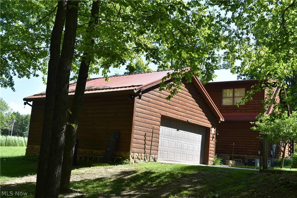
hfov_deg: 47.9
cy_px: 99
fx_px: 334
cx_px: 148
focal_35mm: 40
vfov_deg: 33.0
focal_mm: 27
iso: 220
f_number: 8
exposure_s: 1/250
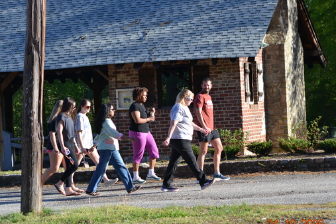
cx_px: 177
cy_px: 120
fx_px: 1307
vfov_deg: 9.8
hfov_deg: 14.7
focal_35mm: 140
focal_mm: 86
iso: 280
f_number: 5.6
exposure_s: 1/500
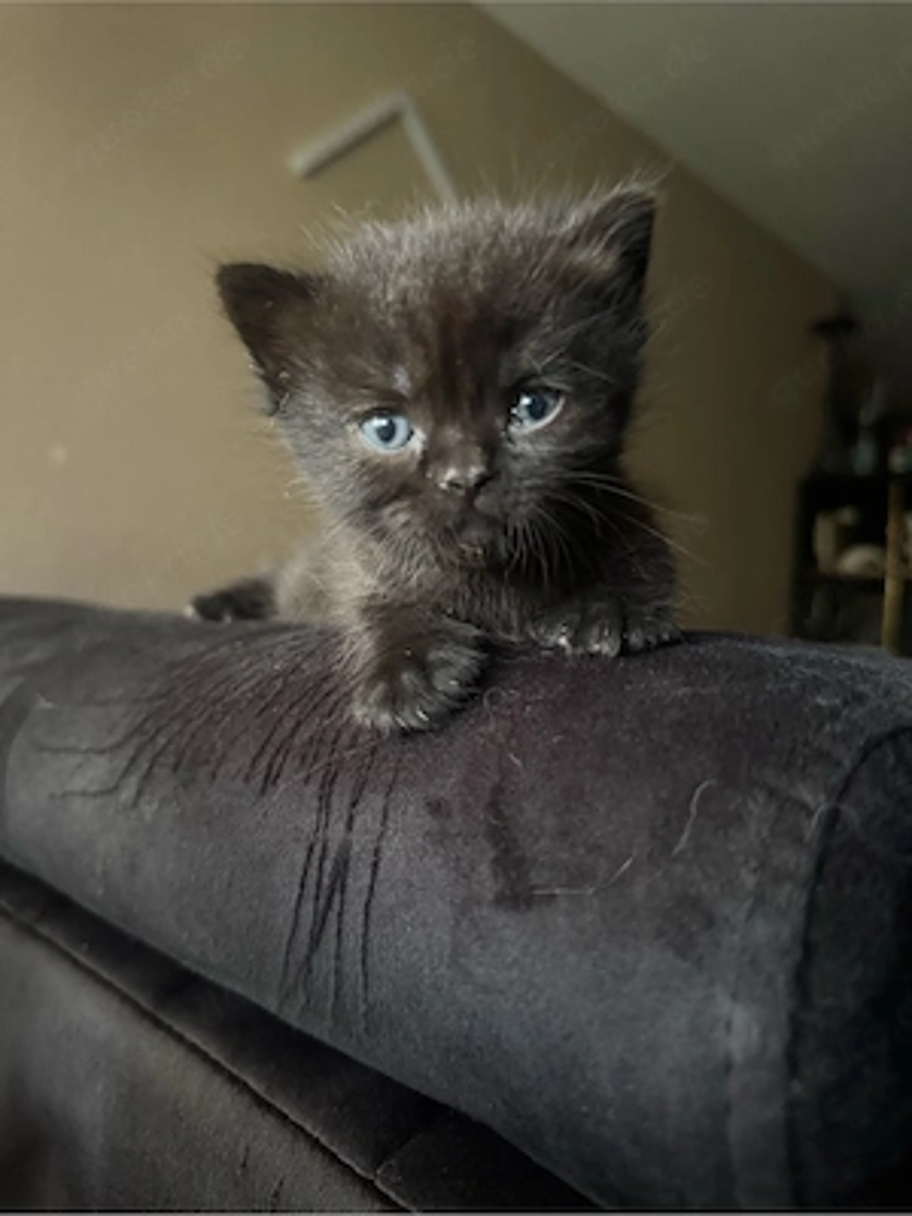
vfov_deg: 71.6
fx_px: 843
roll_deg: -3.6
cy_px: 608
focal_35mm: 24
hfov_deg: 56.8
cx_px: 456
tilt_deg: +2.5
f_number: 1.78
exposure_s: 1/30
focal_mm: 6.76
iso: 1250
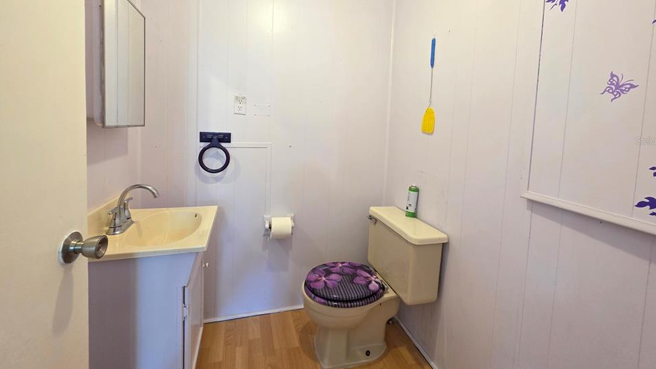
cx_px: 330
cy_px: 140
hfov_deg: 103.0
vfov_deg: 69.5
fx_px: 261
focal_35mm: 15
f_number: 1.9
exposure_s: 1/60
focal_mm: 2.2
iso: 320
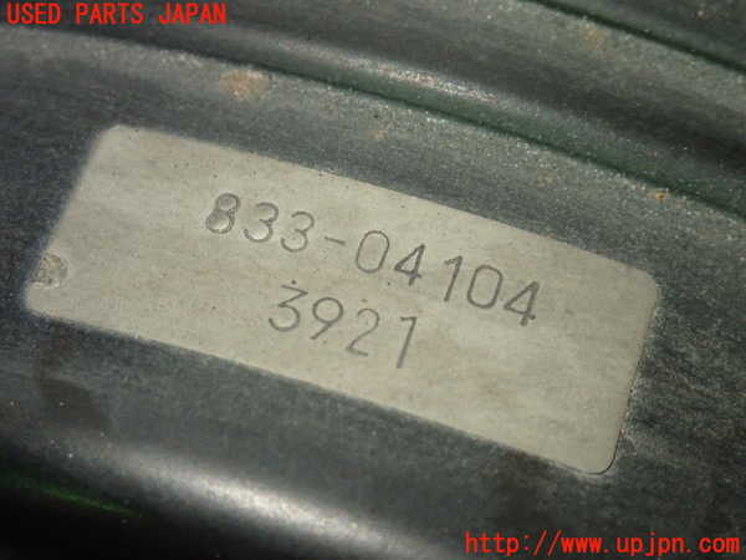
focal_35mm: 88
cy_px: 280
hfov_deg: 22.3
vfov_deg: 16.8
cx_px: 373
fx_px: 1896
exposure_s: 1/50
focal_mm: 15.66
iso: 800
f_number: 4.5
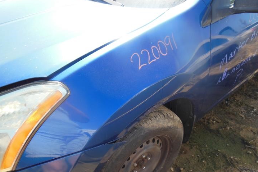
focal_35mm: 29
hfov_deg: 63.7
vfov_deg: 44.9
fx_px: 208
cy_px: 92
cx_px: 131
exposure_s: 1/320
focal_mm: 4.5
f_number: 3.2
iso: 125
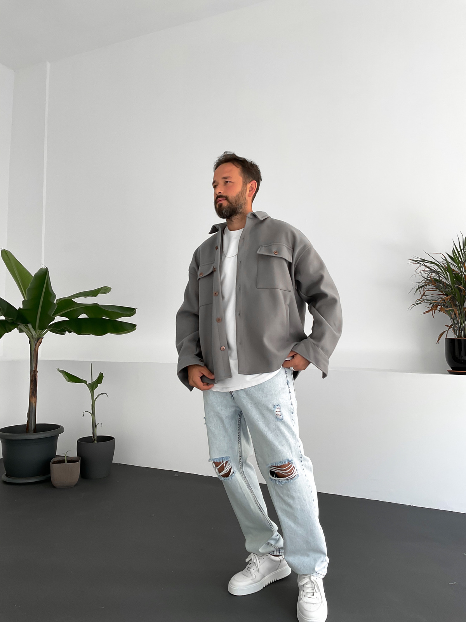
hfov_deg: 48.2
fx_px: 521
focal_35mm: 29
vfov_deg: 61.7
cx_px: 233
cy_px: 311
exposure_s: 1/120
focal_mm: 3
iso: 32
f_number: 1.8
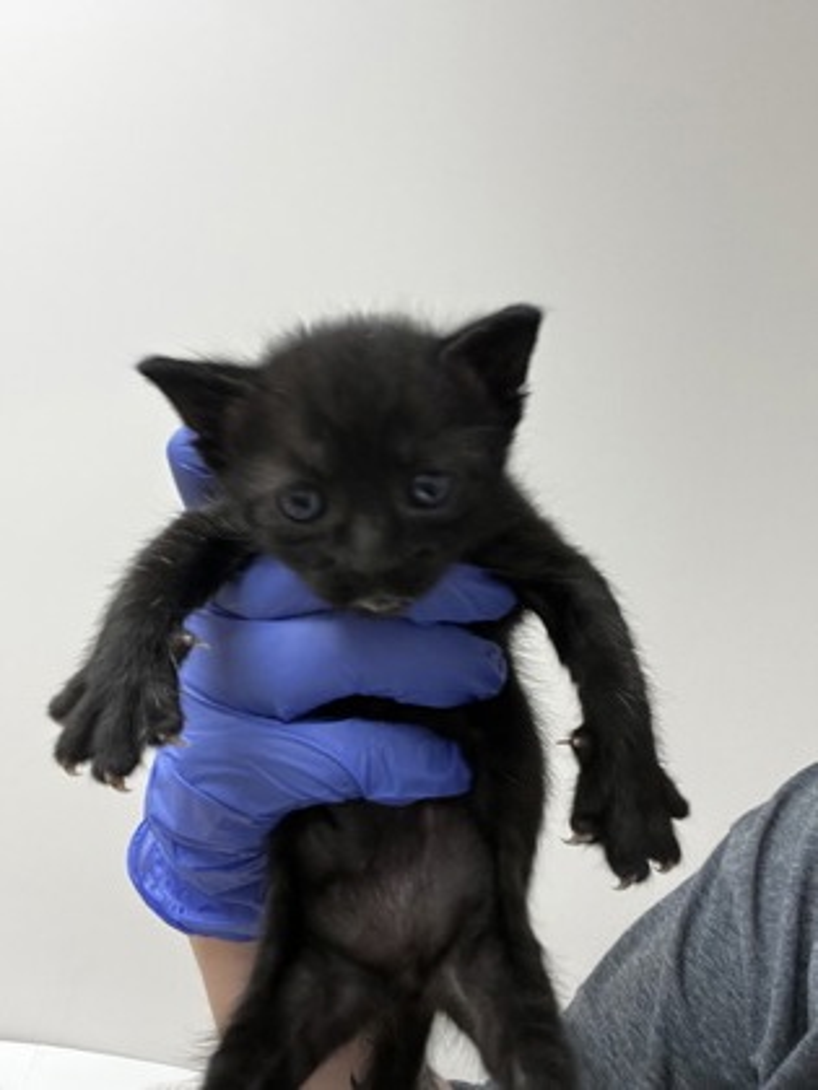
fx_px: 945
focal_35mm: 30
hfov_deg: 46.8
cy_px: 545
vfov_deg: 60.0
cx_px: 409
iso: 100
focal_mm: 2.71
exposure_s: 1/60
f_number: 2.2
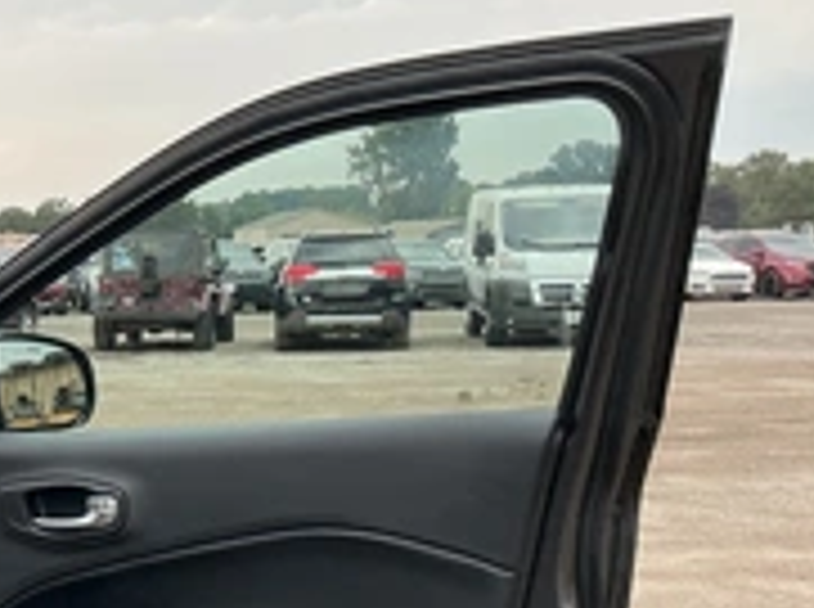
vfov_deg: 23.1
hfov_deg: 28.5
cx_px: -72
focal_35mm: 62
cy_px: 509
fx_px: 1455
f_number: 1.8
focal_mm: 3
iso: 50
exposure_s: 1/122
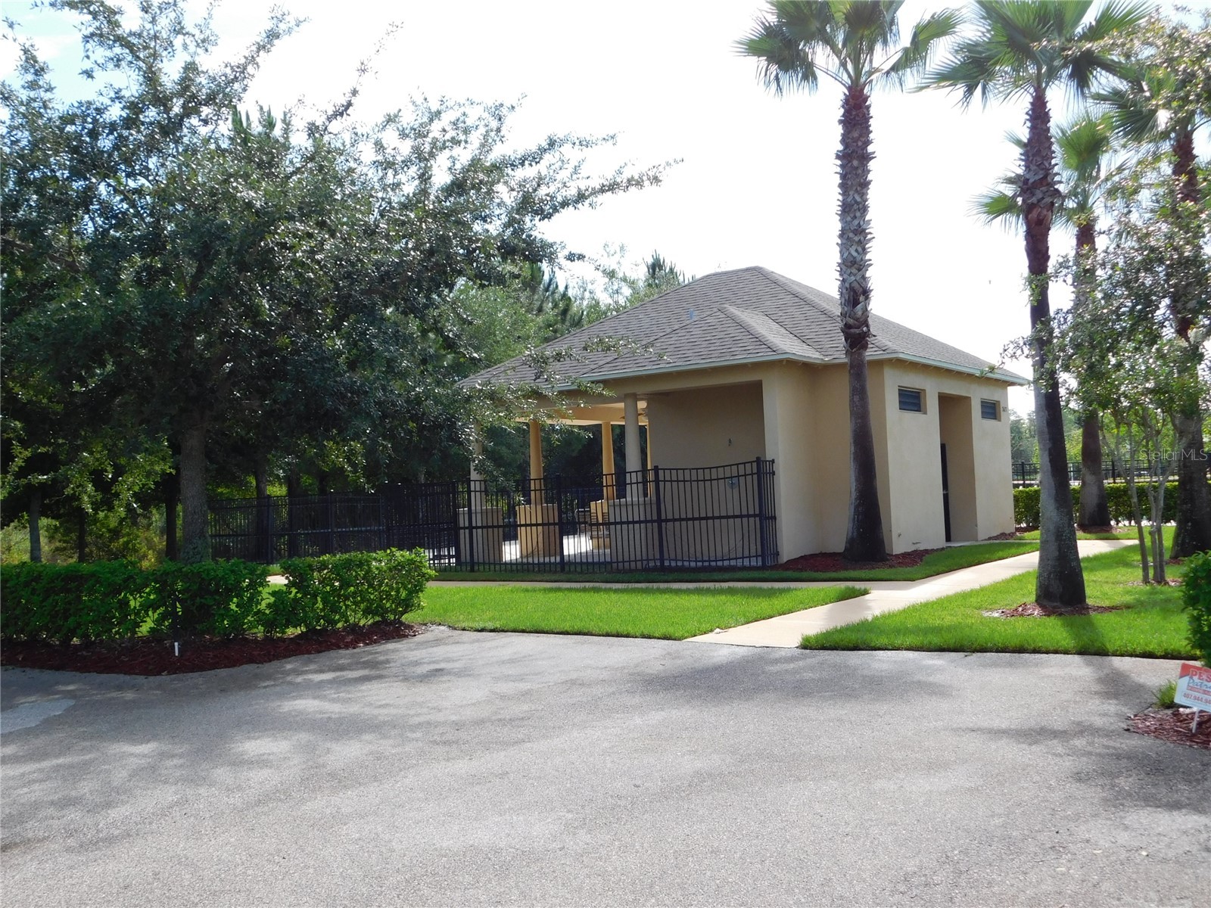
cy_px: 454
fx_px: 1259
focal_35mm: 36
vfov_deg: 39.7
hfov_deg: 51.4
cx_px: 606
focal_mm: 6.3
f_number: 3.5
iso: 125
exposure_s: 1/640
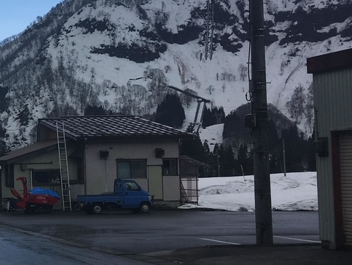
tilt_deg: +0.1
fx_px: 733
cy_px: 137
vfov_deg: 20.5
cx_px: -82
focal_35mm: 72
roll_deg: -0.4
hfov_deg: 24.3
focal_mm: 4.15
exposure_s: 1/2079
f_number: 2.2
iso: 25
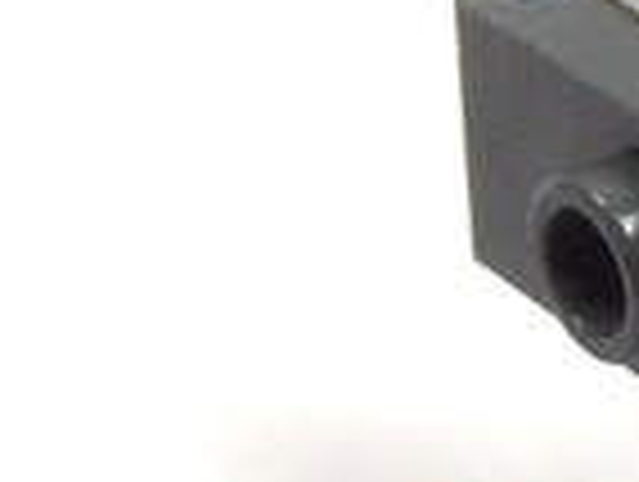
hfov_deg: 8.1
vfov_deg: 6.4
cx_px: 1184
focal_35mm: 234
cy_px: 88
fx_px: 4327
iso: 80
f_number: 3.9
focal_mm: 6.61
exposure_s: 1/100
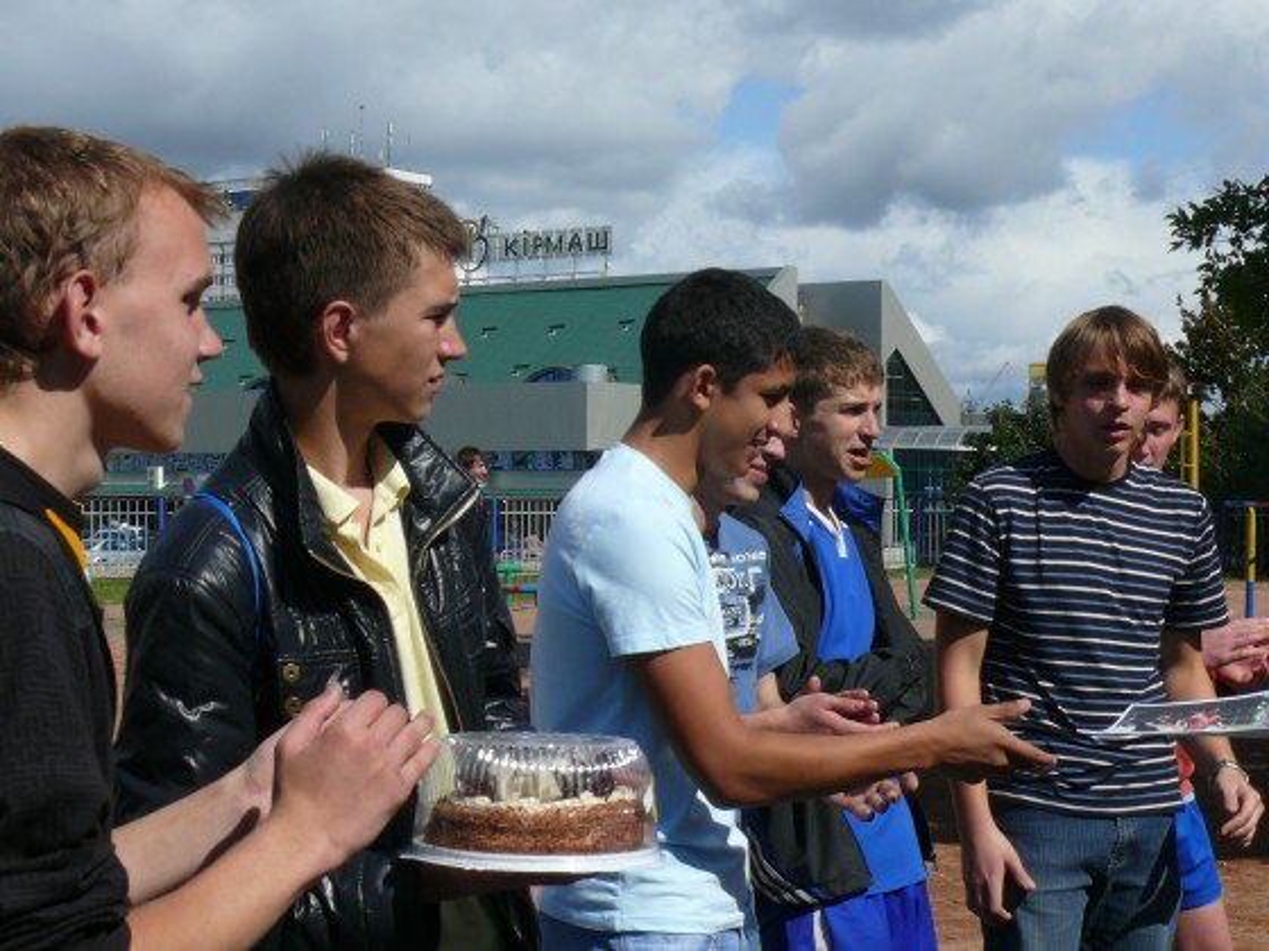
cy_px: 476
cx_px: 634
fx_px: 2456
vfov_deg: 21.9
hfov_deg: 29.0
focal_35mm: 67
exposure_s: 1/400
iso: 100
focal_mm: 10.6
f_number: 8
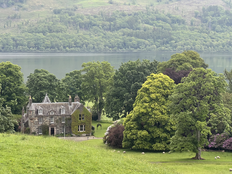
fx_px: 603
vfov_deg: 16.4
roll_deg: -0.8
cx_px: 118
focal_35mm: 90
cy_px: 76
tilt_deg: -2.9
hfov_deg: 21.8
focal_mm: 9
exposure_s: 1/99
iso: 50
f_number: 2.8
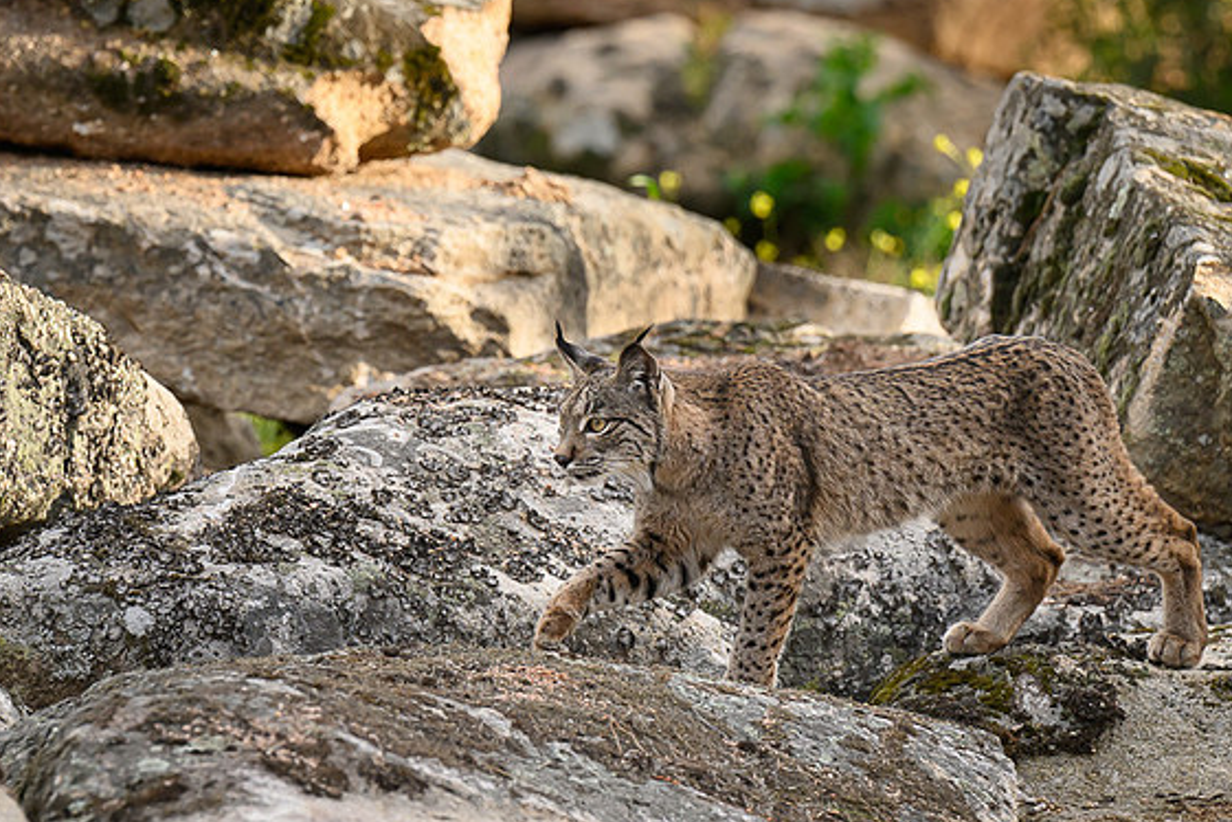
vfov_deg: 3.8
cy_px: 335
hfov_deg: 5.7
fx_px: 12387
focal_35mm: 362
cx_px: 549
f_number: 4
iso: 560
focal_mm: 200
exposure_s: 1/2000
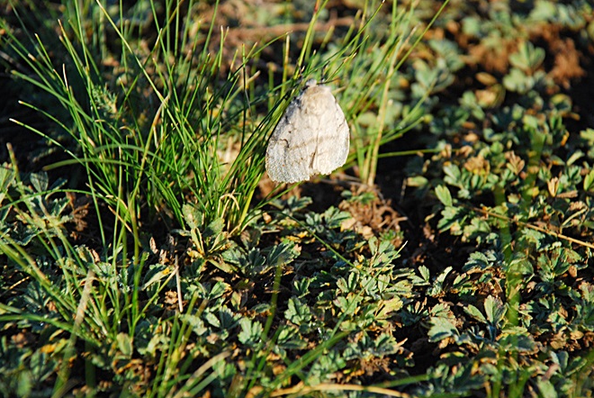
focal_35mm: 246
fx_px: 4058
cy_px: 197
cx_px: 301
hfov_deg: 8.4
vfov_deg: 5.6
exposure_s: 1/800
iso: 400
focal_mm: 135
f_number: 6.3
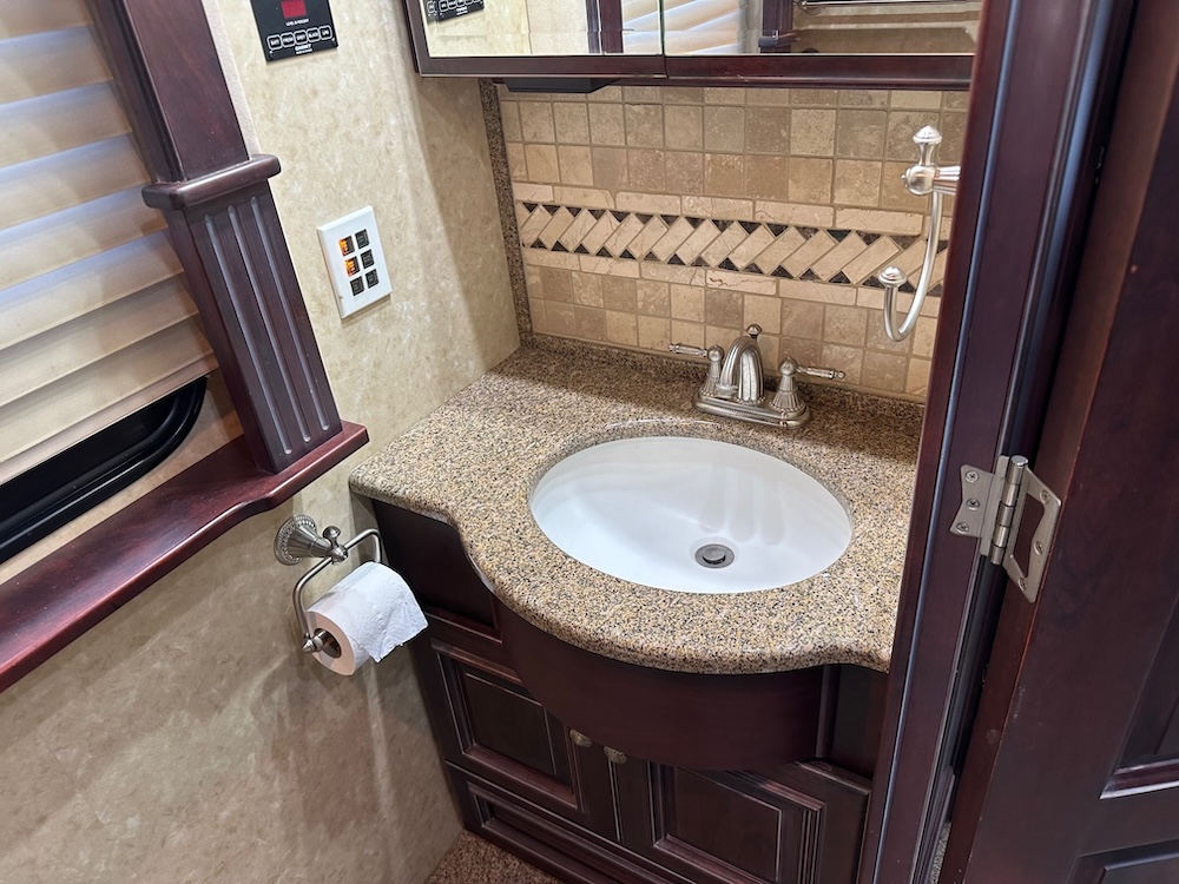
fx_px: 817
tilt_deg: -31.8
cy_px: 442
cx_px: 590
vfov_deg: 56.8
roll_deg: +5.5
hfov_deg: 71.6
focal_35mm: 24
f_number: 1.78
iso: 200
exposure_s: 1/47
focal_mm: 6.86
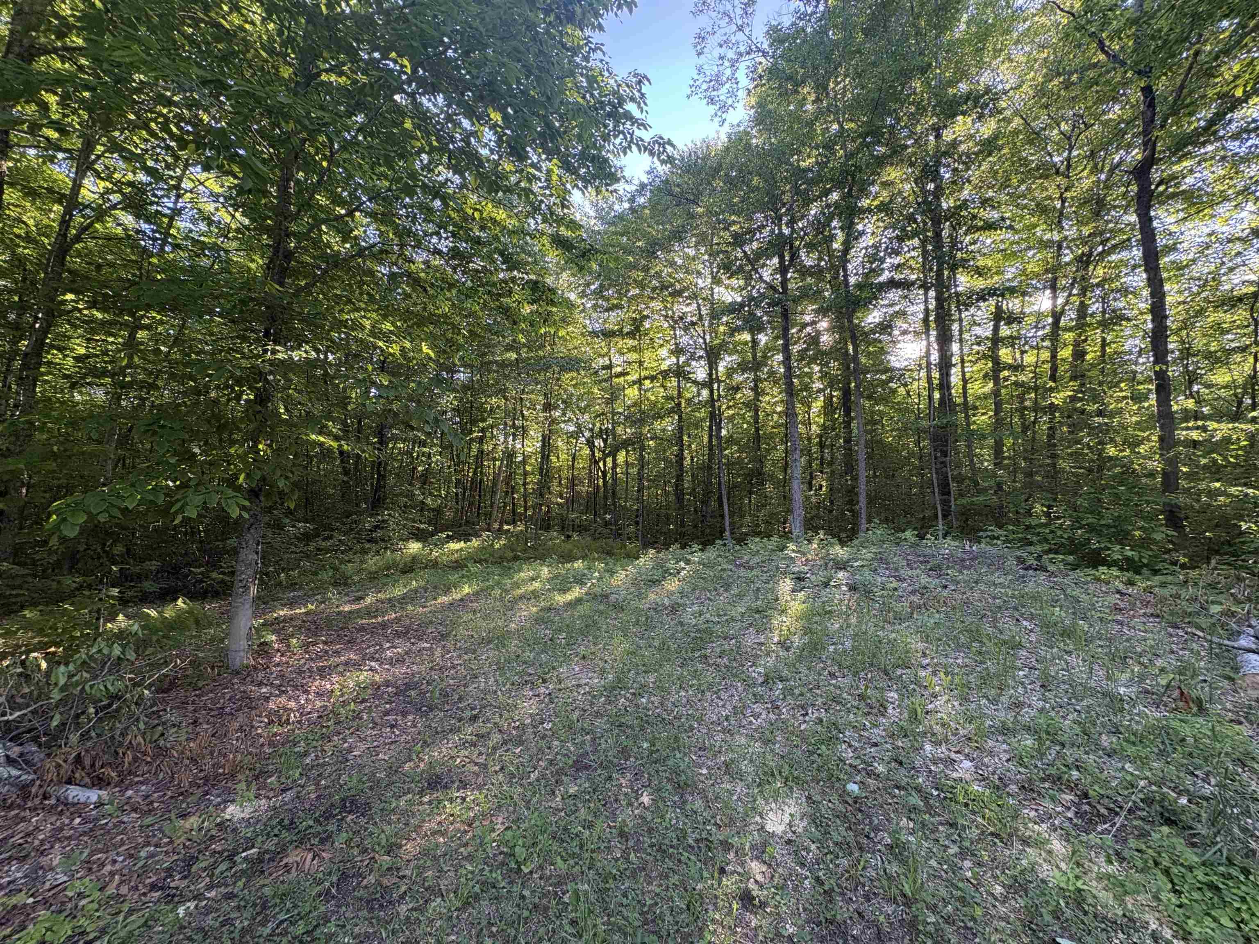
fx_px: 509
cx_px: 630
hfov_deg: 102.1
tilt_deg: +3.0
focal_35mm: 14
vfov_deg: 85.7
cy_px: 472
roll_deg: -0.1
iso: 160
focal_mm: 2.22
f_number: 2.2
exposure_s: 1/99
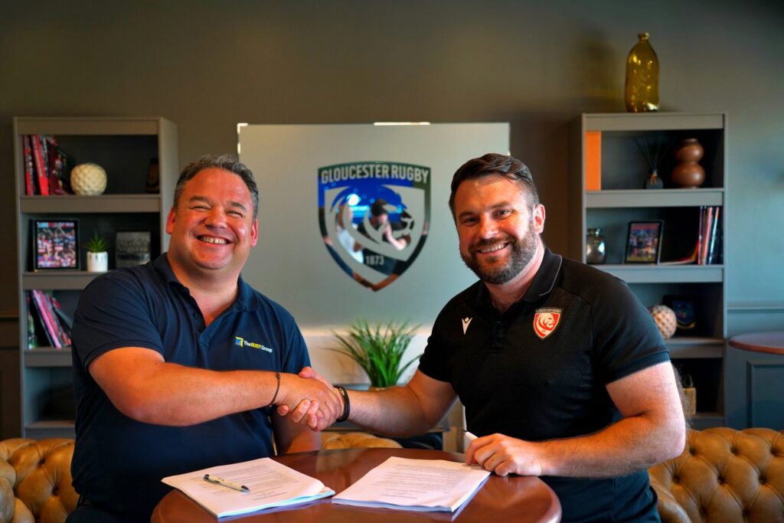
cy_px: 262
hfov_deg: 46.4
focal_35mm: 42
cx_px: 392
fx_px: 915
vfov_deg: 31.9
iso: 1600
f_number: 4
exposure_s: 1/250
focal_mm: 42
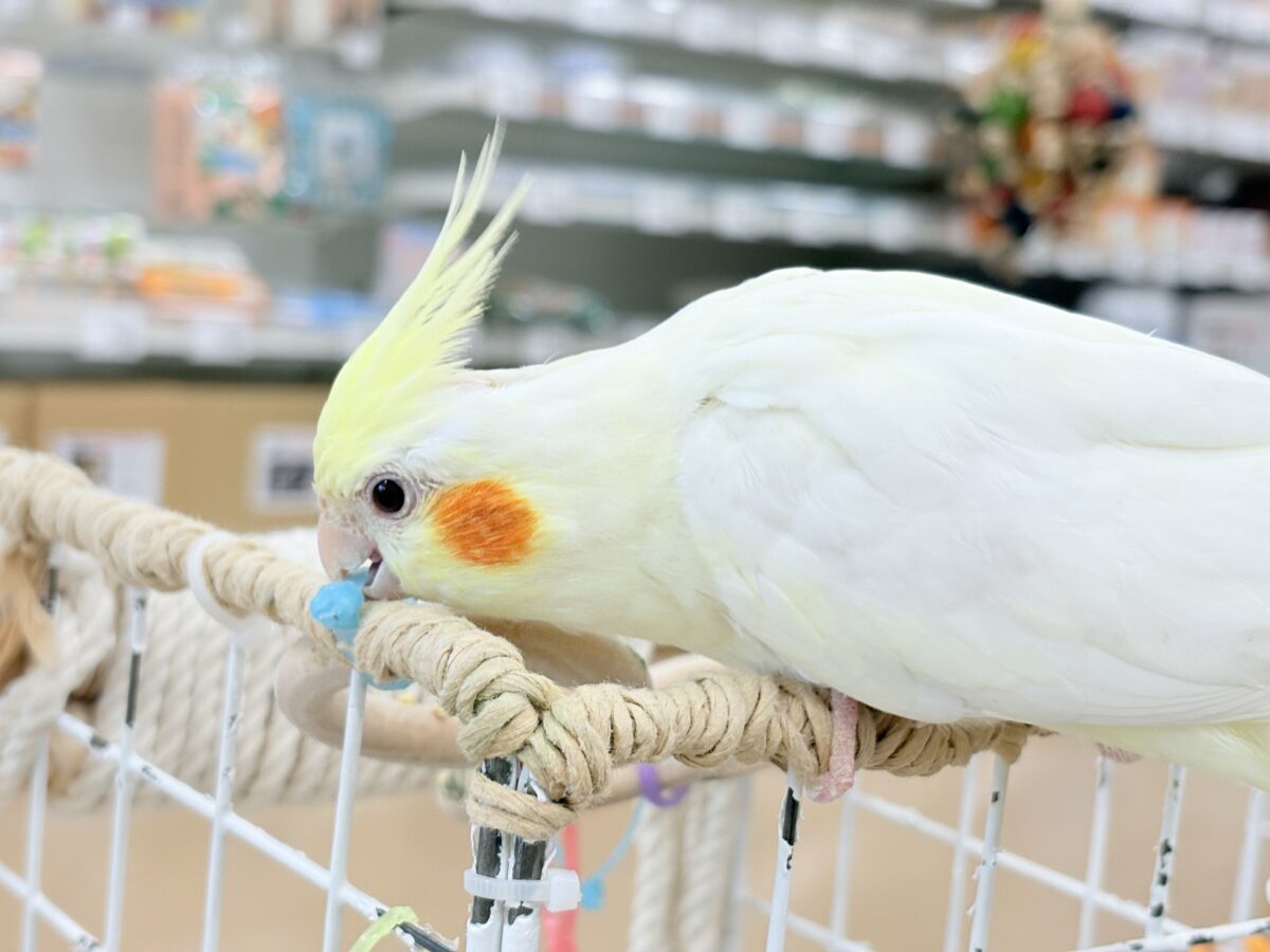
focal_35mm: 52
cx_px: 635
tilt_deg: -8.2
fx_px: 1908
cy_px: 476
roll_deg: -4.7
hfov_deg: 36.8
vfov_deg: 28.0
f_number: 1.6
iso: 64
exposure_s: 1/100
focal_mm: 5.96
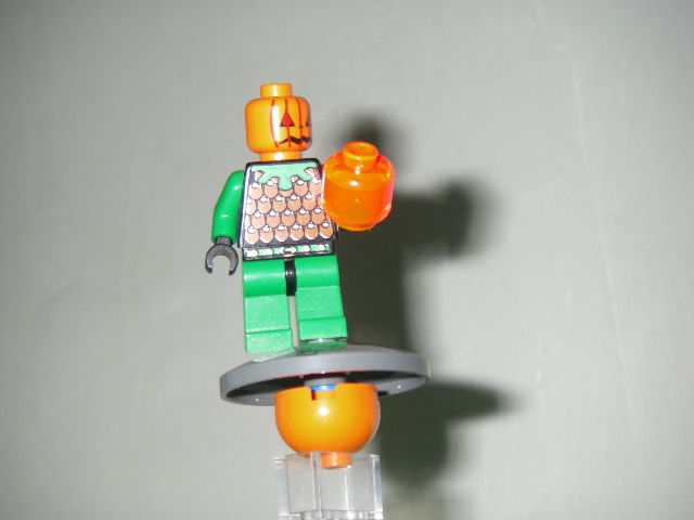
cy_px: 260
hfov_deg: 30.7
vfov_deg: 23.3
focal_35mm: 63
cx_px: 347
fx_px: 1263
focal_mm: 10.5
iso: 160
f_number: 3.7
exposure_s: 1/60
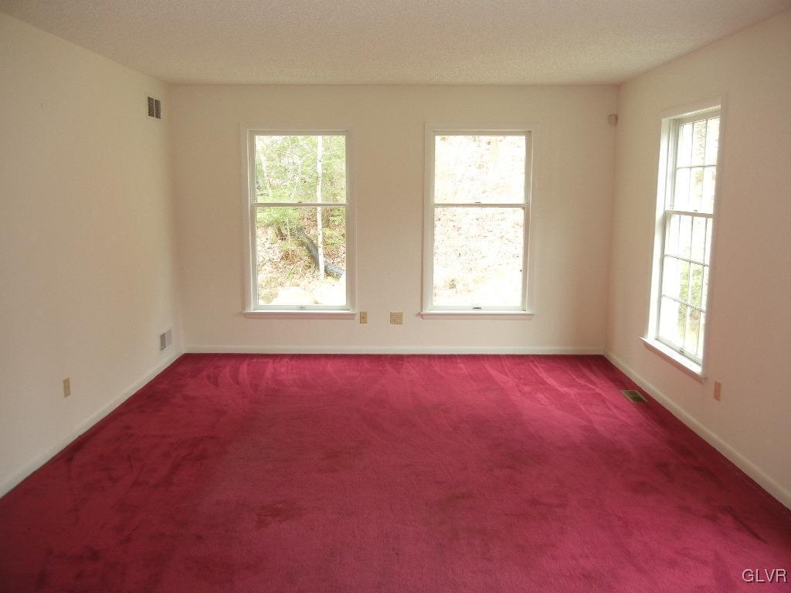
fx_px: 686
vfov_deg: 46.8
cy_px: 296
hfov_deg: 60.0
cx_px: 396
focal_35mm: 30
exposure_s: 1/30
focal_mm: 5.4
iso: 167
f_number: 3.5
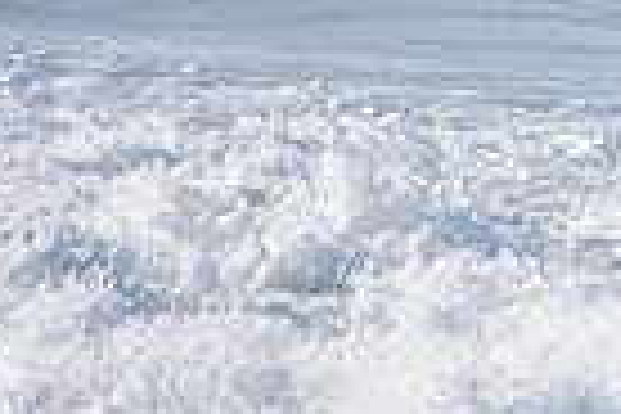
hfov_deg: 0.7
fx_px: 54247
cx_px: 1206
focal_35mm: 3145
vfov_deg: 0.4
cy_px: -209
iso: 280
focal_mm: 500
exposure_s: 1/2000
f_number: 5.6
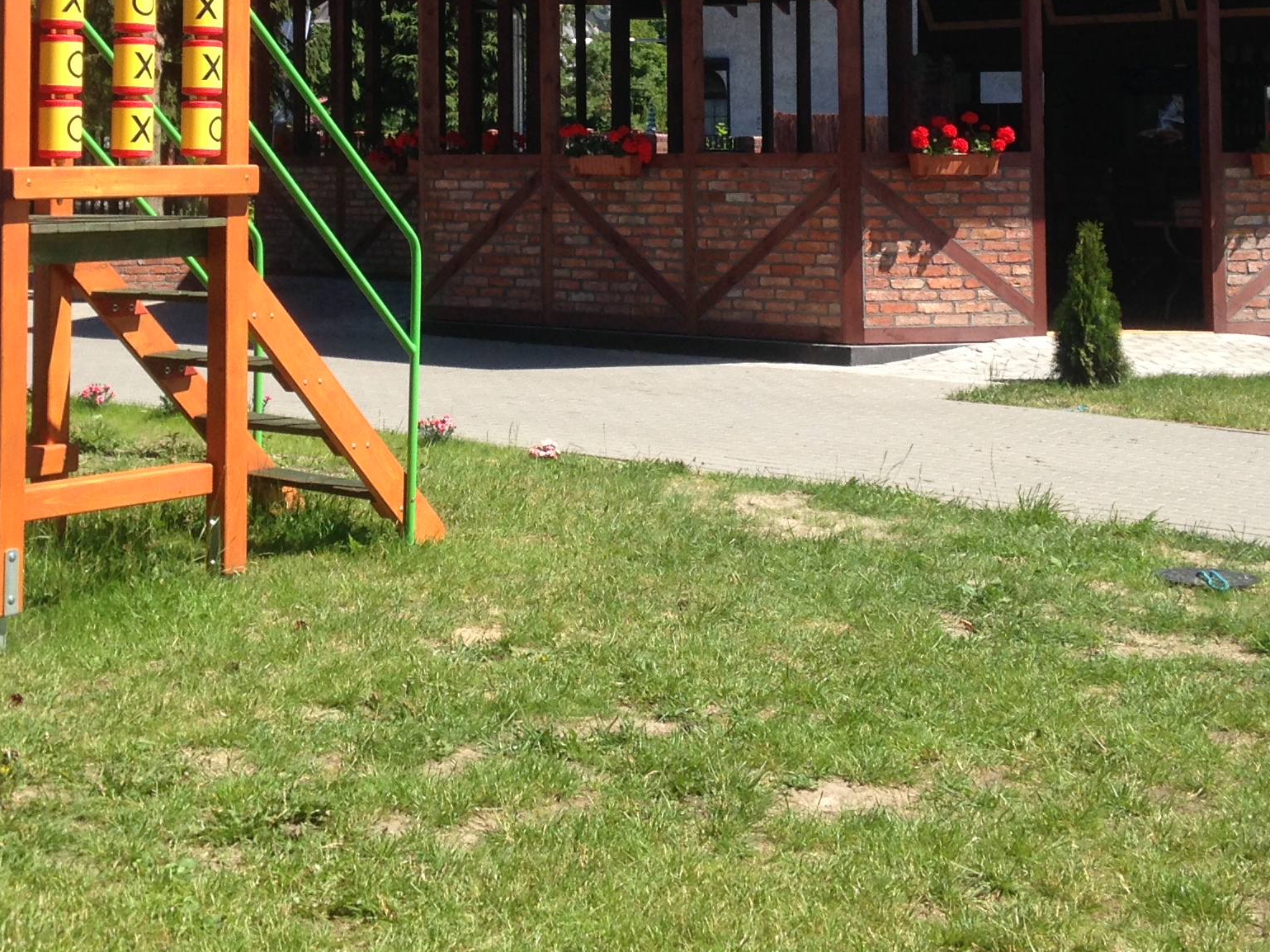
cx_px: 556
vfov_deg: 20.5
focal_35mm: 70
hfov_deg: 27.8
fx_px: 2568
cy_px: 51
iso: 50
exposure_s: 1/951
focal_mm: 4.13
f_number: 2.4
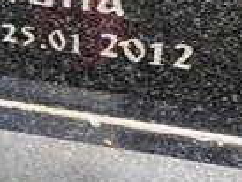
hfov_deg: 12.0
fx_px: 1064
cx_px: -185
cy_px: -226
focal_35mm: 152
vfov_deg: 9.0
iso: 50
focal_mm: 4.25
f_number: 1.8
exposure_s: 1/121
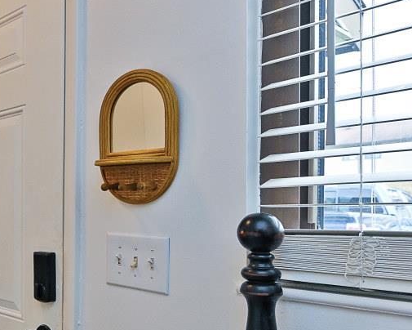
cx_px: -40
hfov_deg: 38.7
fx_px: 476
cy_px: 208
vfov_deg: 38.0
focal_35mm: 39
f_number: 5.6
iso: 180
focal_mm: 14
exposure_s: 1/125
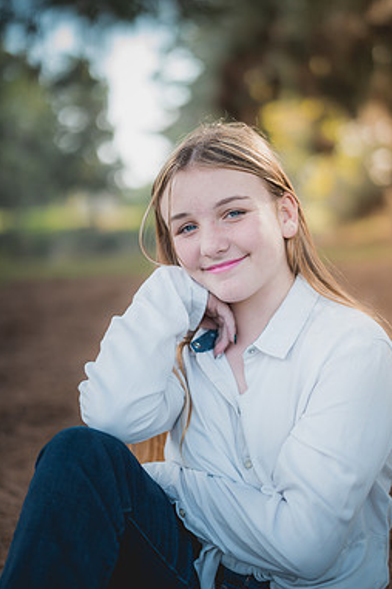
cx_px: 222
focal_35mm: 59
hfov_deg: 23.0
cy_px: 334
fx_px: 964
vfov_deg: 33.9
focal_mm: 50
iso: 250
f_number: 1.4
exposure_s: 1/2000
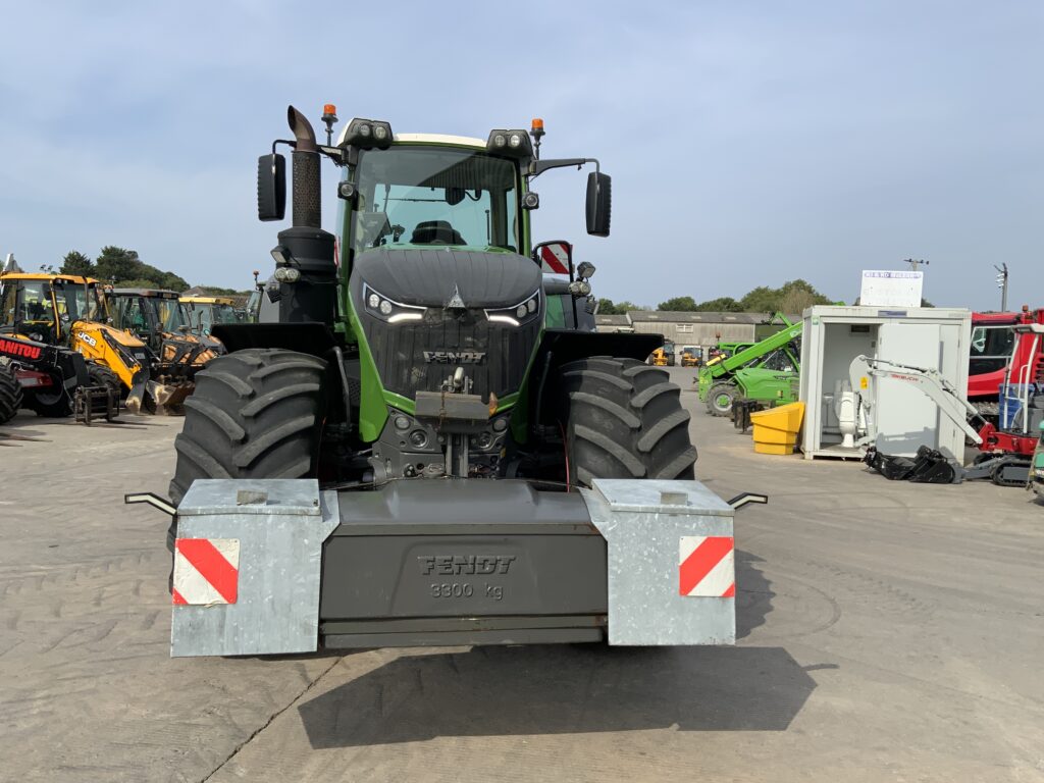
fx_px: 875
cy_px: 392
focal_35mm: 29
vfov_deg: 48.2
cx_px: 522
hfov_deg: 61.7
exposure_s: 1/1984
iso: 16
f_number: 1.8
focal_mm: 3
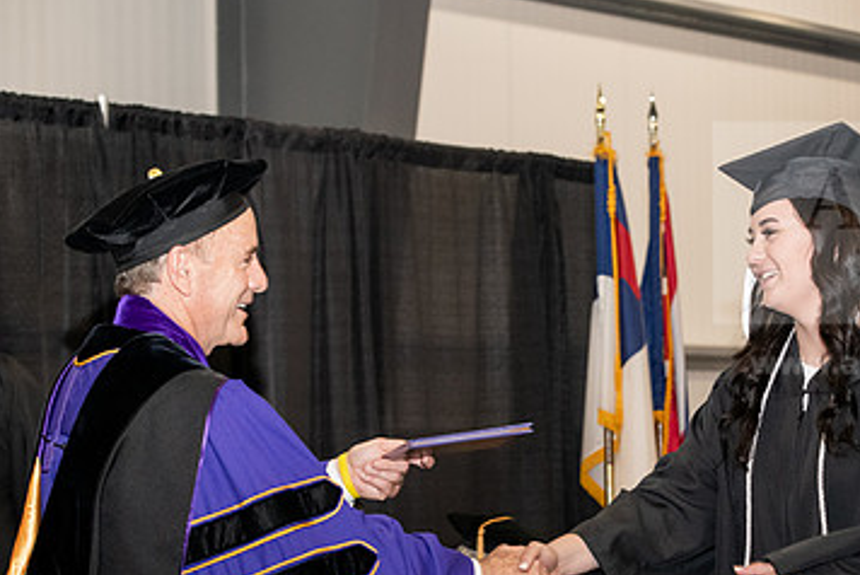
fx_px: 2725
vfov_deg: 12.0
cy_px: 414
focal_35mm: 114
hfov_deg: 17.8
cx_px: 640
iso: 2500
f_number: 5.6
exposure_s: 1/200
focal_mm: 70
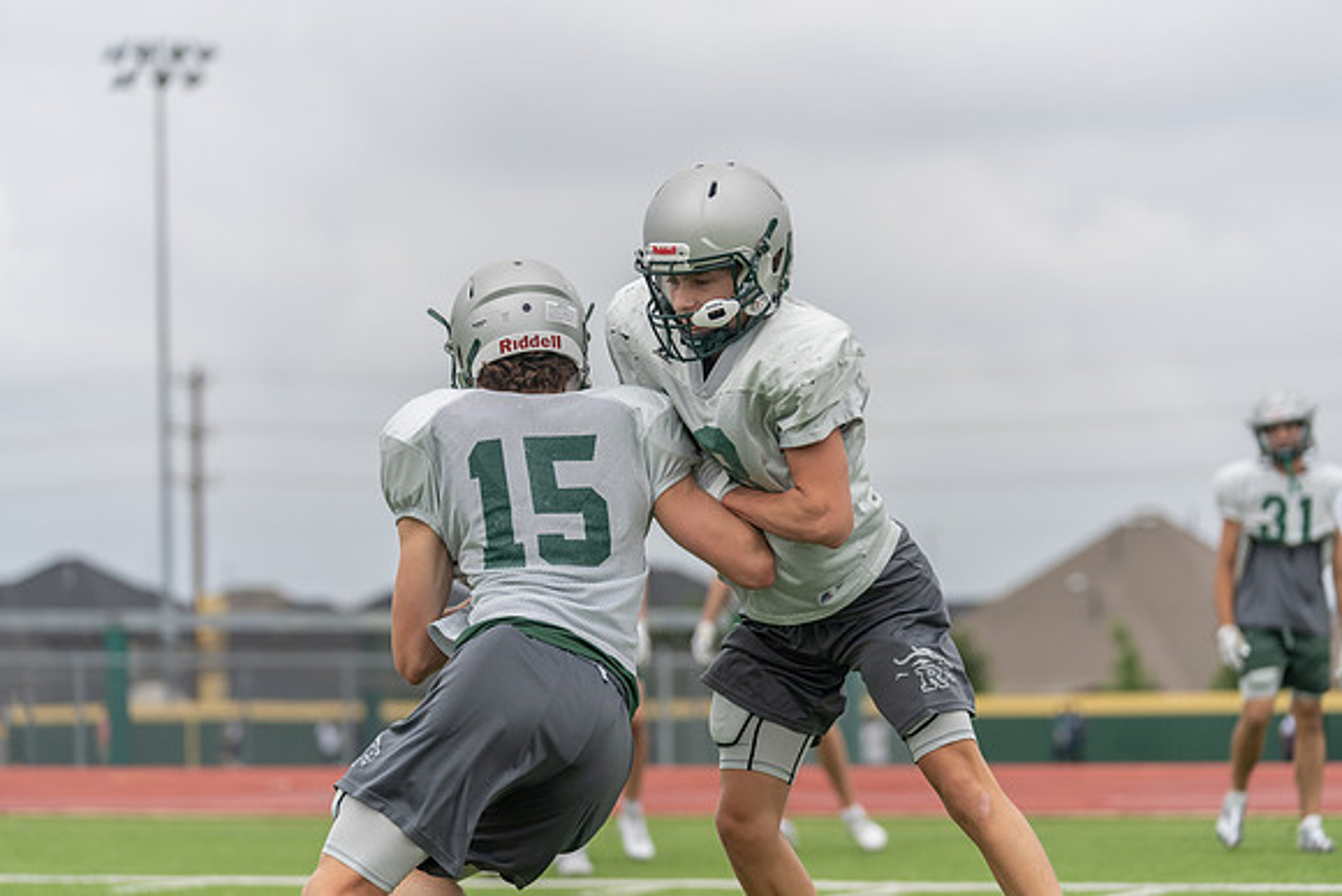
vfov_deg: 10.8
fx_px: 4735
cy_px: 448
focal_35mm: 127
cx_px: 671
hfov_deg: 16.1
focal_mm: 127
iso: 200
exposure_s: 1/1250
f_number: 3.5
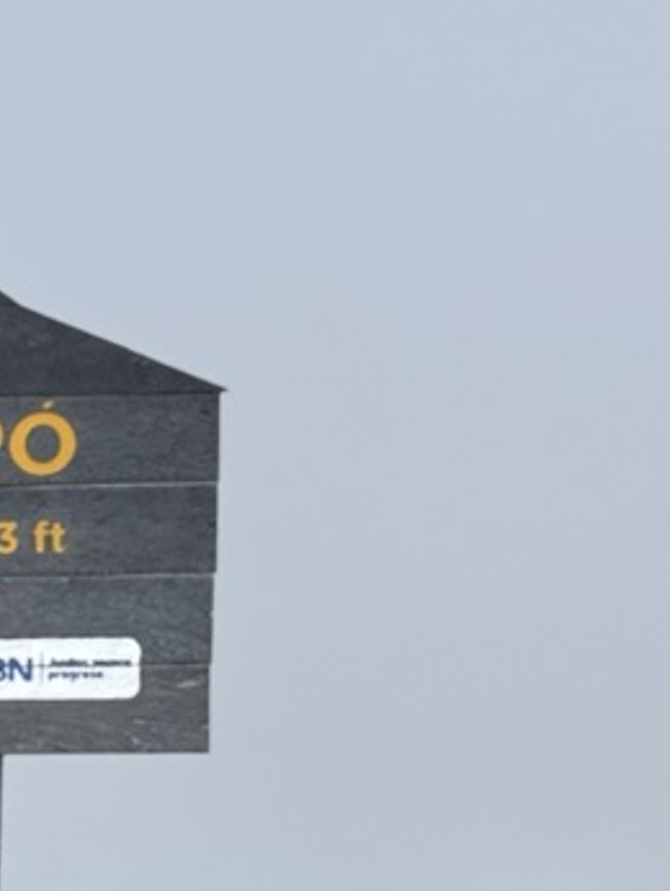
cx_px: -299
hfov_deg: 10.2
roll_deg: +0.2
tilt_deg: +0.7
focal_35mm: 142
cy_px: 878
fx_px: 3660
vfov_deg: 13.7
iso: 64
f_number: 1.78
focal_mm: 6.76
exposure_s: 1/6410
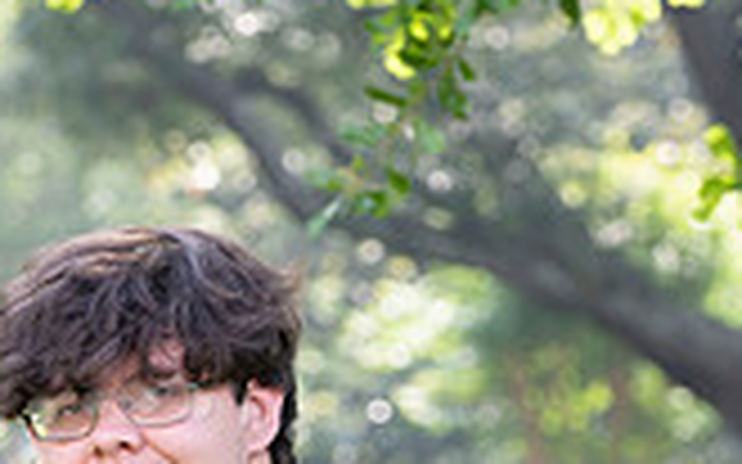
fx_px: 8692
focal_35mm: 430
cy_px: 806
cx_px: 139
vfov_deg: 3.0
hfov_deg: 4.9
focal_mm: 155
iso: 250
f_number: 7.1
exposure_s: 1/60
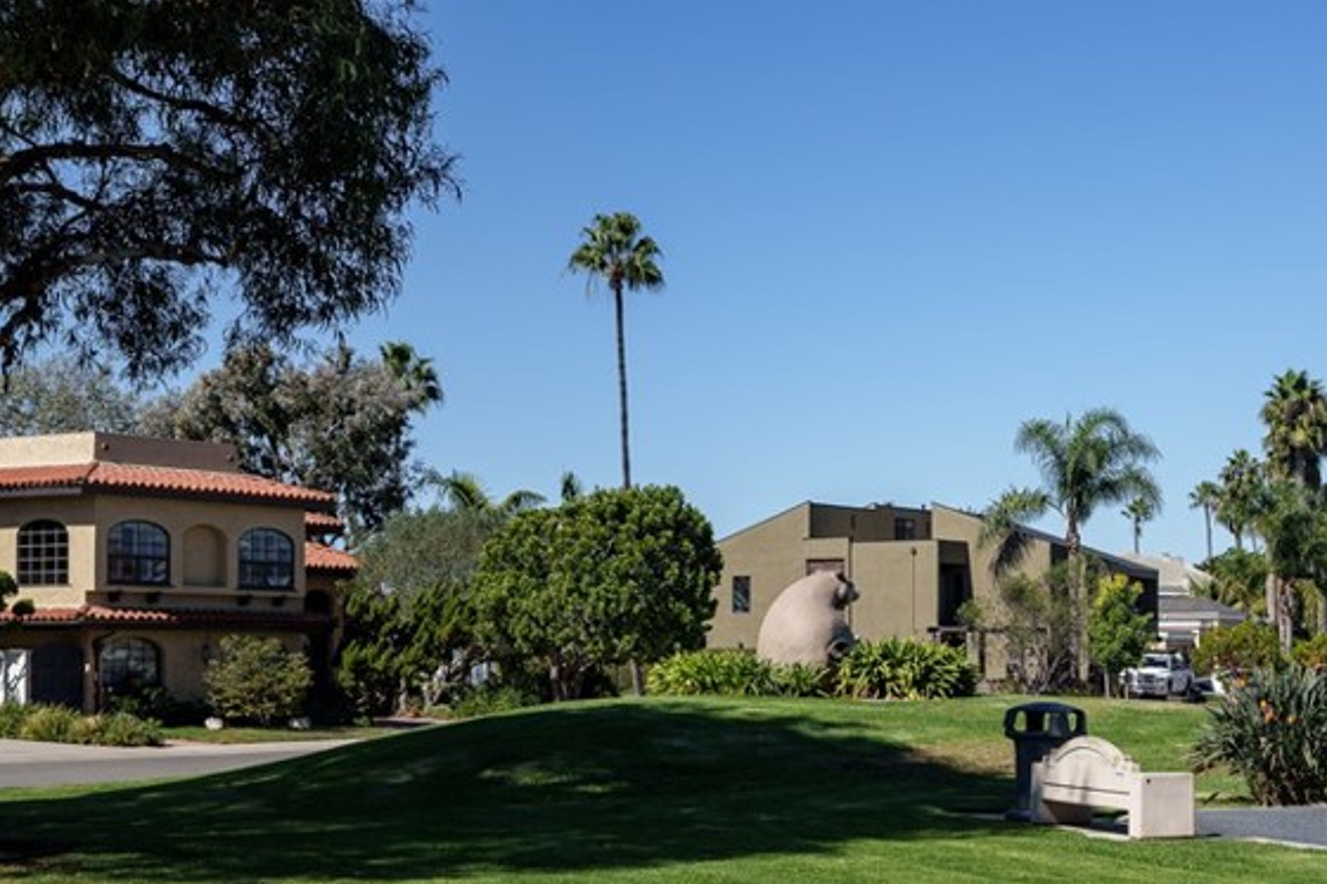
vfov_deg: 21.1
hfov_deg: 30.6
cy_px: 647
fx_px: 2358
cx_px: 1076
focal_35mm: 64
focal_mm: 35
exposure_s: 1/250
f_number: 11
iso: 200
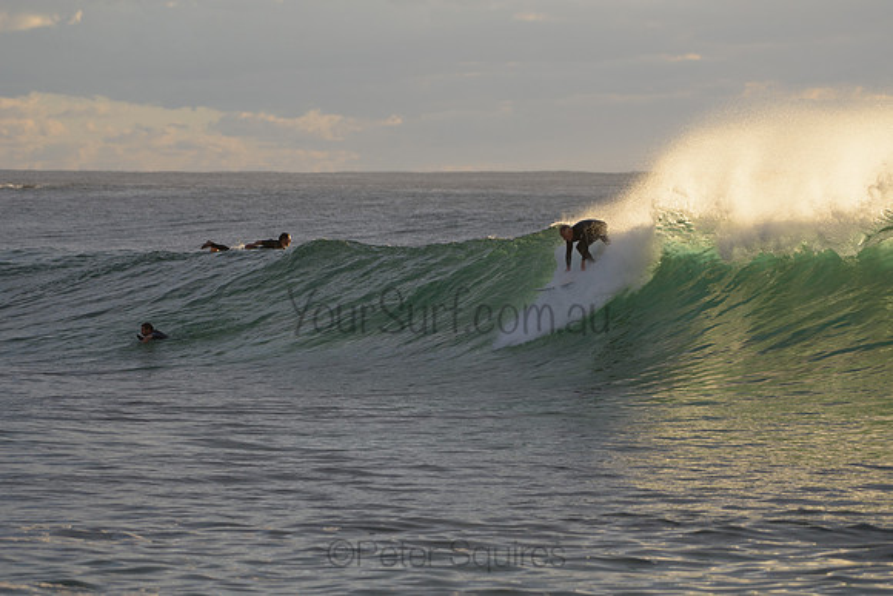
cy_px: 324
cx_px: 490
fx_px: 5636
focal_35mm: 227
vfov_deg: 6.1
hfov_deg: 9.1
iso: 400
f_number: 5.6
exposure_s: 1/1000
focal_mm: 200
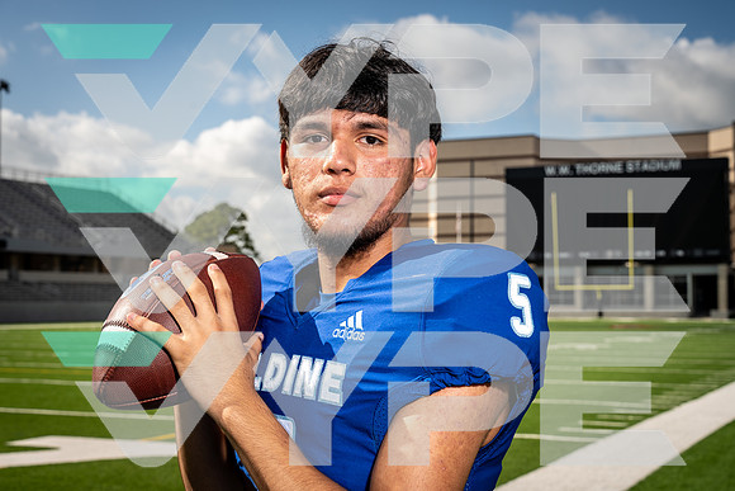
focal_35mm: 57
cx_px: 368
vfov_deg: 23.8
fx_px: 1164
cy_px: 246
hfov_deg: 35.0
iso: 125
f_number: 8
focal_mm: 57
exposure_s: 1/250
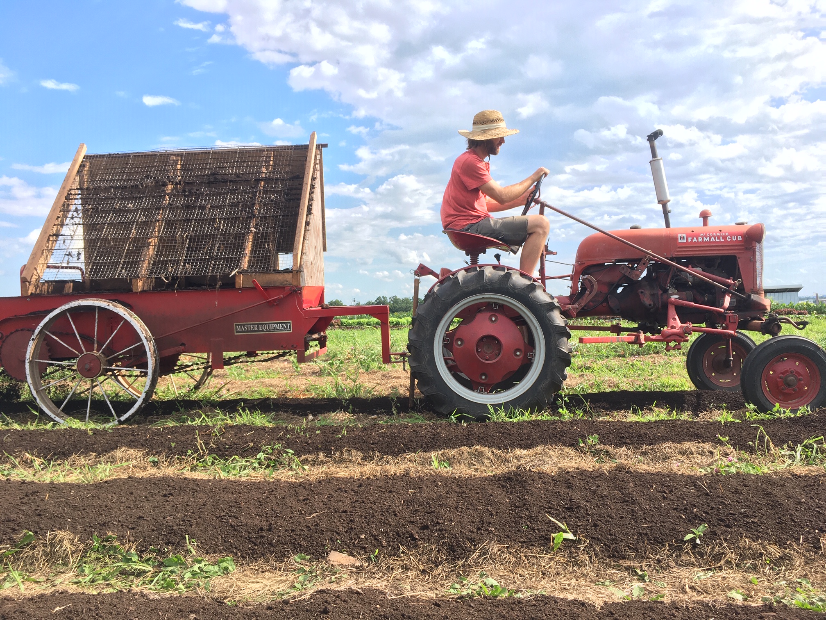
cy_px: 310
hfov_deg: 61.7
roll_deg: +1.4
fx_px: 692
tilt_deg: -1.7
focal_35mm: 29
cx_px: 413
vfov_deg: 48.2
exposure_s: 1/630
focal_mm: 4.15
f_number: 2.2
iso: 25
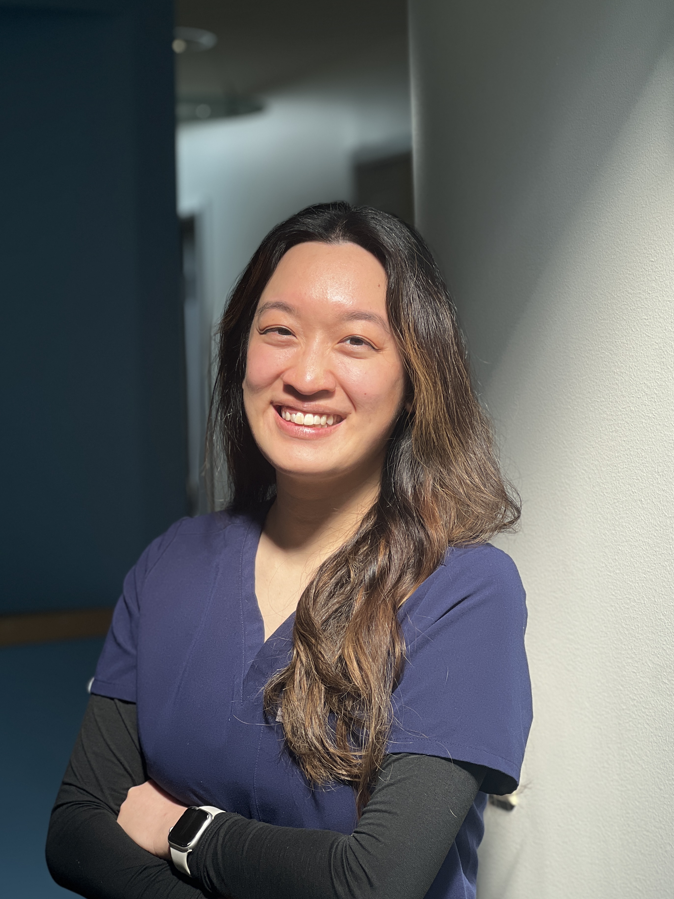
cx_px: 321
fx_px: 2207
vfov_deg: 23.0
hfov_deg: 17.4
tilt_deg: -1.4
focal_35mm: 85
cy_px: 470
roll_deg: +1.7
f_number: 2.8
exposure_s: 1/240
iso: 25
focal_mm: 9
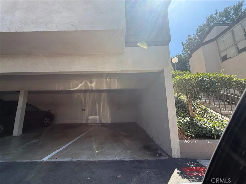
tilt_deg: +9.5
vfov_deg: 85.7
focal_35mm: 14
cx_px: 123
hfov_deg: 102.1
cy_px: 92
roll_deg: +3.0
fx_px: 99
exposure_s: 1/585
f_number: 2.2
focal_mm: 2.22
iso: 64
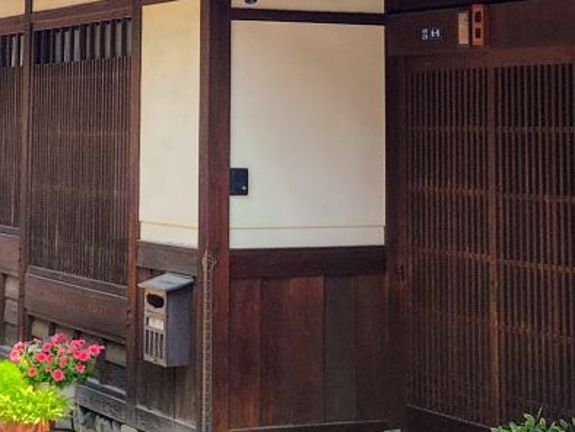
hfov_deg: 27.7
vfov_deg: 19.5
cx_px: 213
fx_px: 1163
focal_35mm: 70
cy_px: -117
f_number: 1.9
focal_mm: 5.6
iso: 50
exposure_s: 1/1241
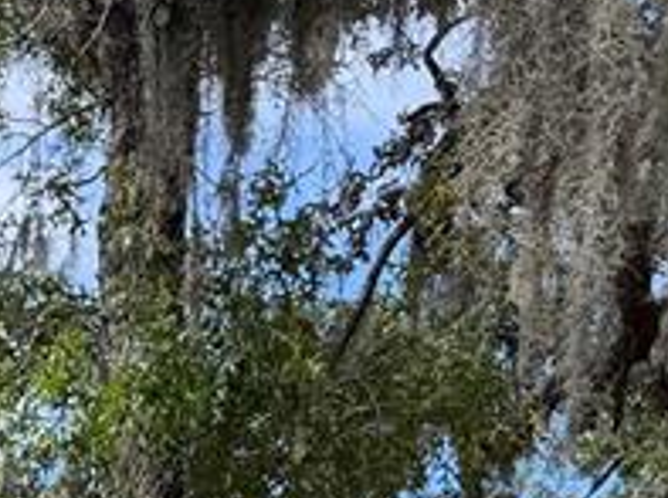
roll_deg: +0.3
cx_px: -136
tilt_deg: -0.3
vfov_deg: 10.1
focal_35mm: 125
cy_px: 1250
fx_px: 2408
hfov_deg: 15.2
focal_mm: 6.76
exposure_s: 1/1464
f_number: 1.78
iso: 100
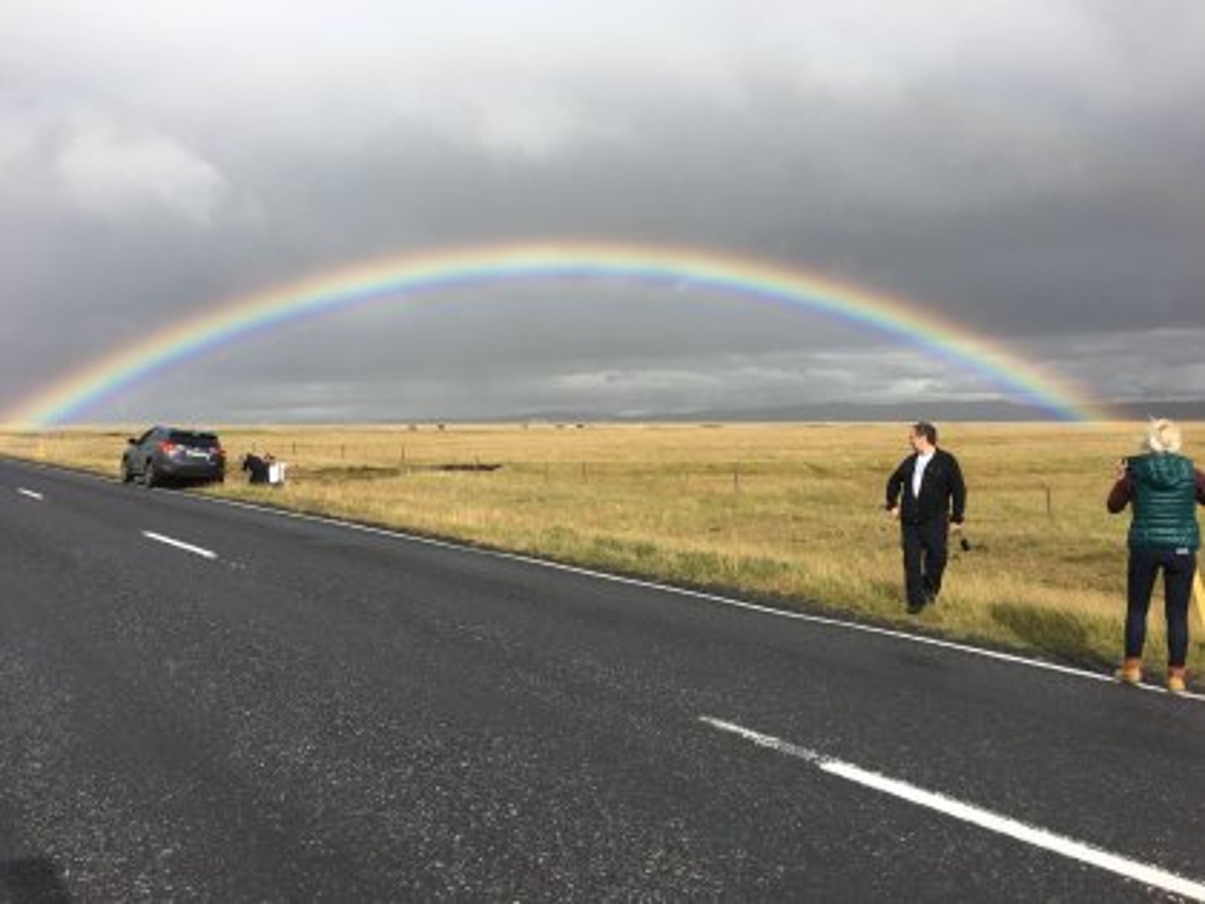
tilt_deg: -1.0
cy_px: 452
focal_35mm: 29
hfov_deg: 61.7
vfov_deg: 48.2
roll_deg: -0.3
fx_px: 1010
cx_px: 602
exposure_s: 1/2024
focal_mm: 4.15
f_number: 2.2
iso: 25
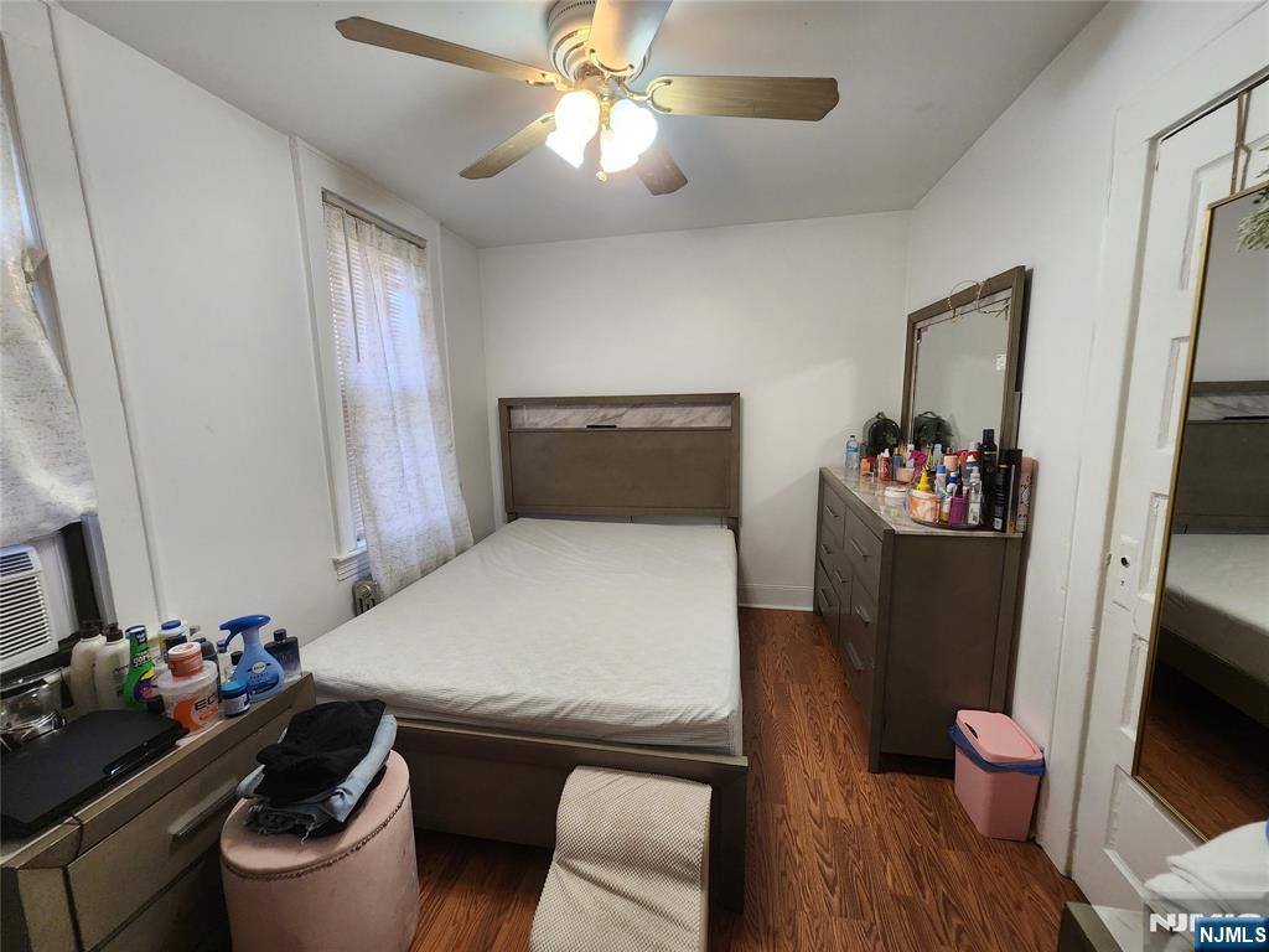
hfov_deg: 106.2
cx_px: 634
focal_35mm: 13
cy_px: 476
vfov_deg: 89.9
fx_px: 477
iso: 200
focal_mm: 2.2
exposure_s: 1/60
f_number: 2.2
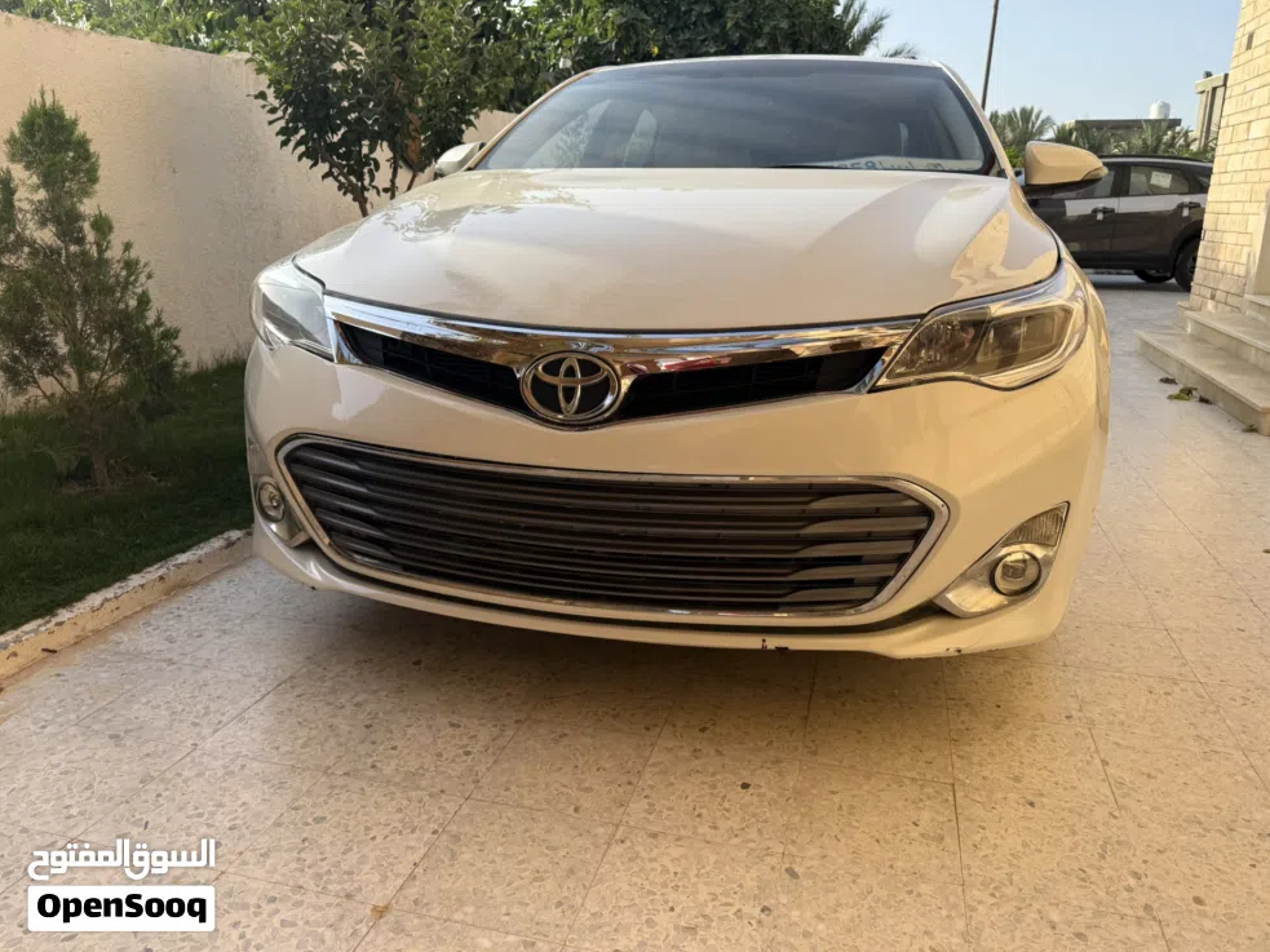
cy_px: 466
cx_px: 658
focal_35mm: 25
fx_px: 917
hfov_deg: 69.4
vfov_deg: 54.9
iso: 80
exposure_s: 1/1770
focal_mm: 6.76
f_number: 1.78
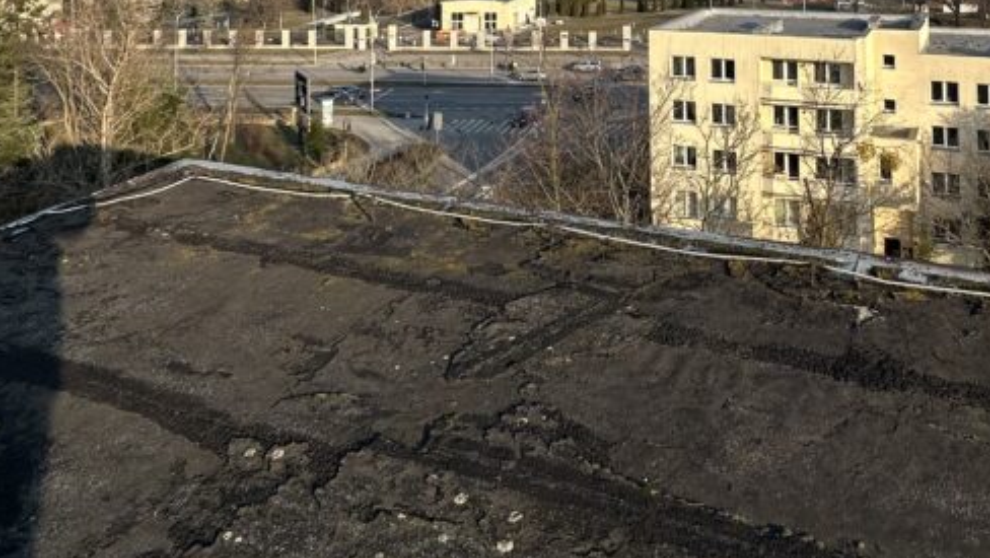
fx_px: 840
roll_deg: -0.1
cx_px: 639
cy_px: -110
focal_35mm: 32
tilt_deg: +4.3
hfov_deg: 59.9
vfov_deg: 31.0
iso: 50
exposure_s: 1/1383
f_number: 2.2
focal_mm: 2.22
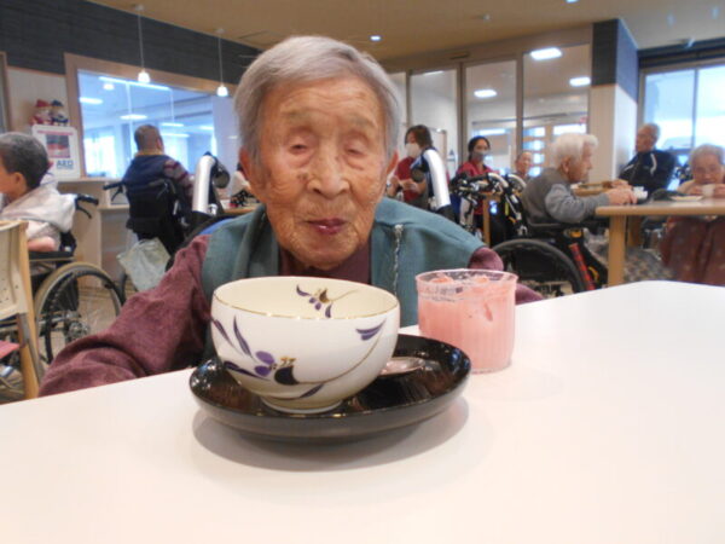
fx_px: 545
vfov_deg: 53.1
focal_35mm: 26
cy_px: 272
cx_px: 362
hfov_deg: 67.3
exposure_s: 1/30
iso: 280
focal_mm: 4.6
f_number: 3.2
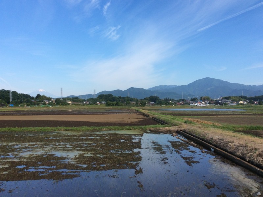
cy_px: 98
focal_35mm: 32
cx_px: 132
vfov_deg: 44.1
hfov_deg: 56.9
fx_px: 243
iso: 32
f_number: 2.4
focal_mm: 3.3
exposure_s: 1/937
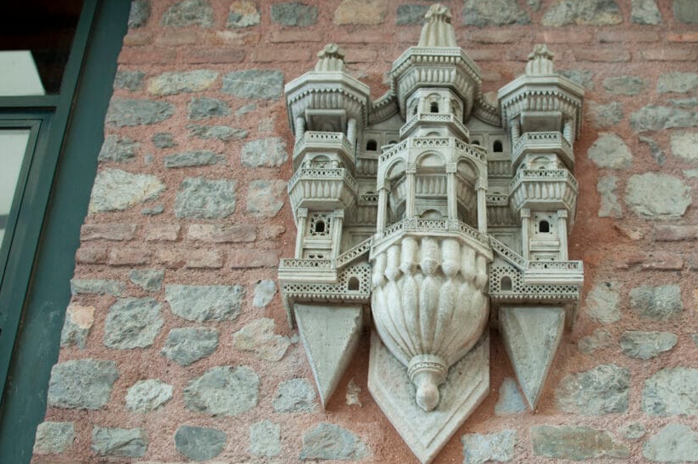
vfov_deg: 20.7
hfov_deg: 30.6
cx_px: 435
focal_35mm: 66
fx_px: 1271
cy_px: 228
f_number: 2.5
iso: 500
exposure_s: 1/320
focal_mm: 35
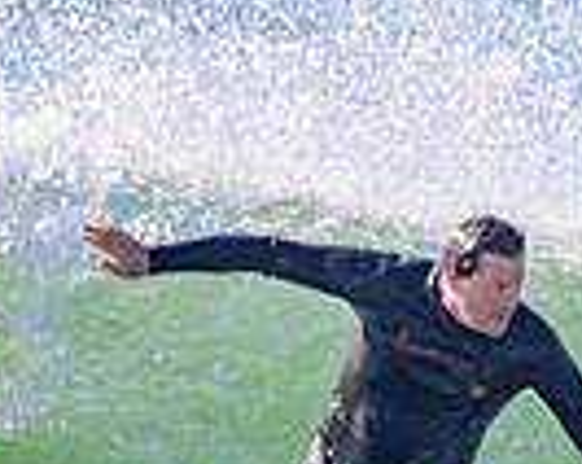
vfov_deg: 0.5
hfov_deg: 0.6
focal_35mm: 3277
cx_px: 573
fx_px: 56363
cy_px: 532
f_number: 11
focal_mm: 800
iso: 1800
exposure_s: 1/2000
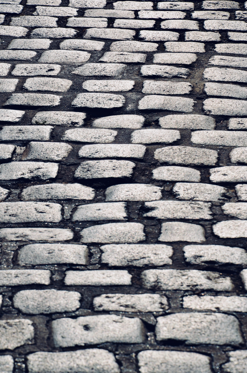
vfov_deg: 13.1
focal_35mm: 158
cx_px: 124
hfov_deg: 8.7
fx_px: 1628
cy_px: 186
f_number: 10
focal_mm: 105
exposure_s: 1/400
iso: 100
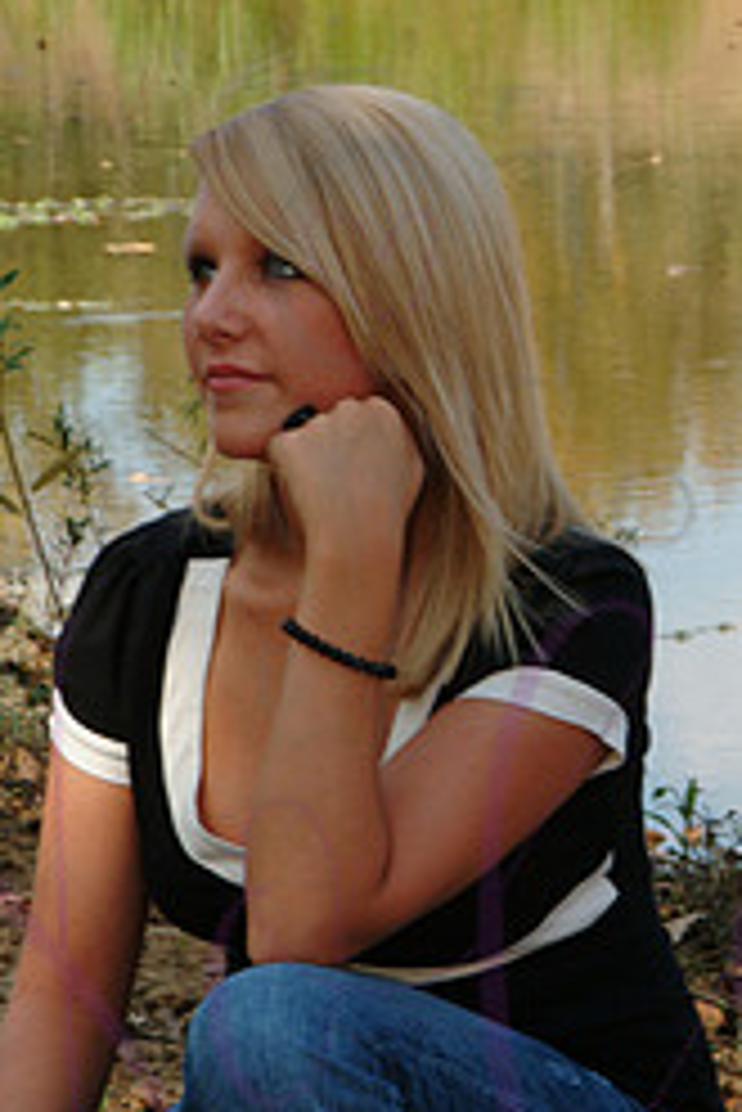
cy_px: 666
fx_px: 6236
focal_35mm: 202
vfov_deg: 10.2
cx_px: 389
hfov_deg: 6.8
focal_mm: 74
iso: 400
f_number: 13
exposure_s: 1/125
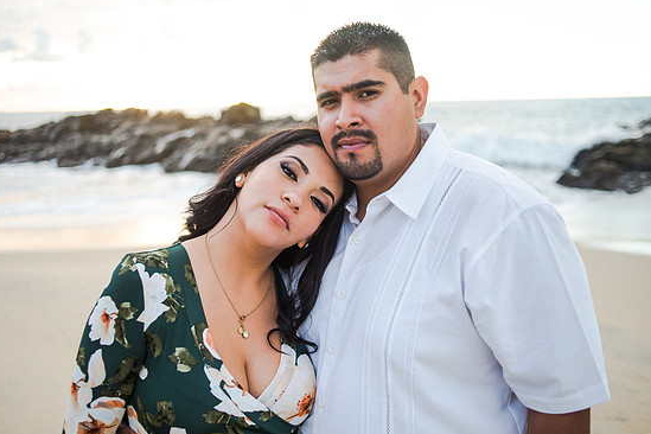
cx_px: 311
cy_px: 216
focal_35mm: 37
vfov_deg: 35.9
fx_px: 669
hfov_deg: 51.9
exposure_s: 1/200
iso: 200
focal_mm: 35
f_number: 2.8
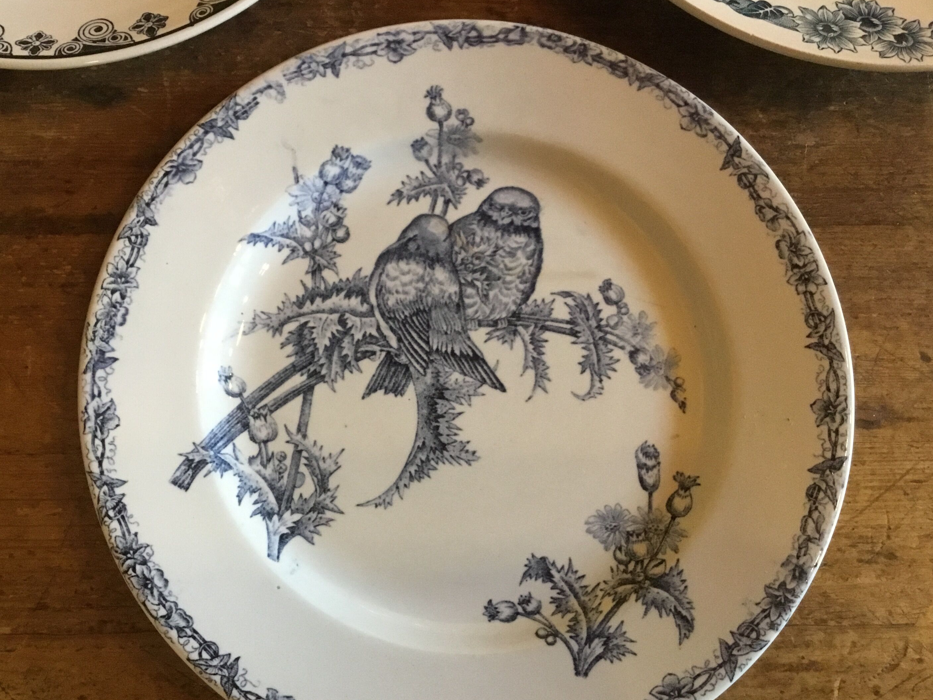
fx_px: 970
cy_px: 388
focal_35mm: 36
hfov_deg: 51.3
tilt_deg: -79.7
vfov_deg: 39.6
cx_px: 419
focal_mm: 3.3
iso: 250
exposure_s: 1/25
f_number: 2.4
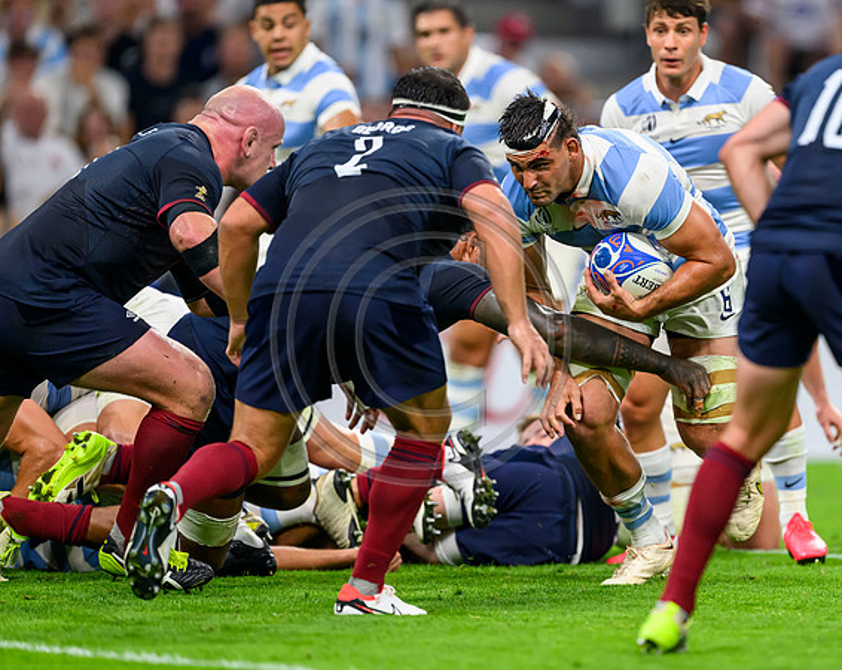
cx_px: 618
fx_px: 13722
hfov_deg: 3.5
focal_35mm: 552
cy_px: 360
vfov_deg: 2.8
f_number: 3.2
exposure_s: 1/2000
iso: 3200
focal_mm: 400
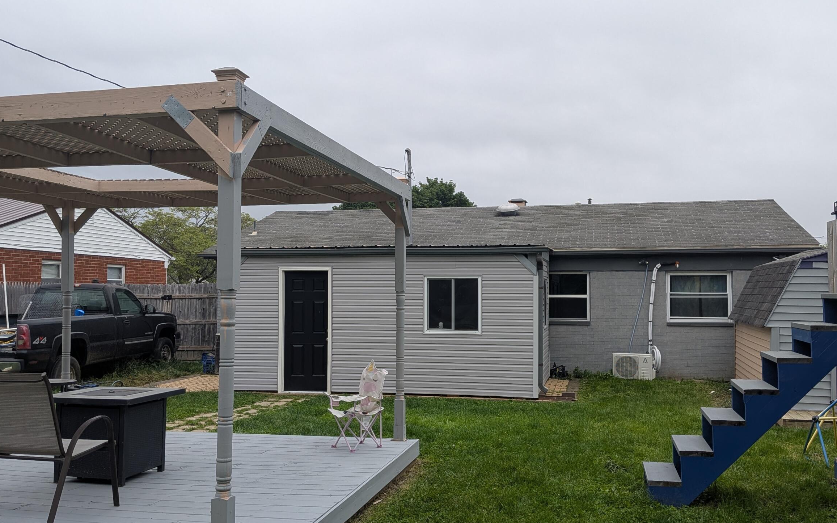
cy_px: 271
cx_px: 436
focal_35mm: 33
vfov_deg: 38.3
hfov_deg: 58.1
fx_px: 753
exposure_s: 1/542
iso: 28
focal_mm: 4.53
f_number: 1.7
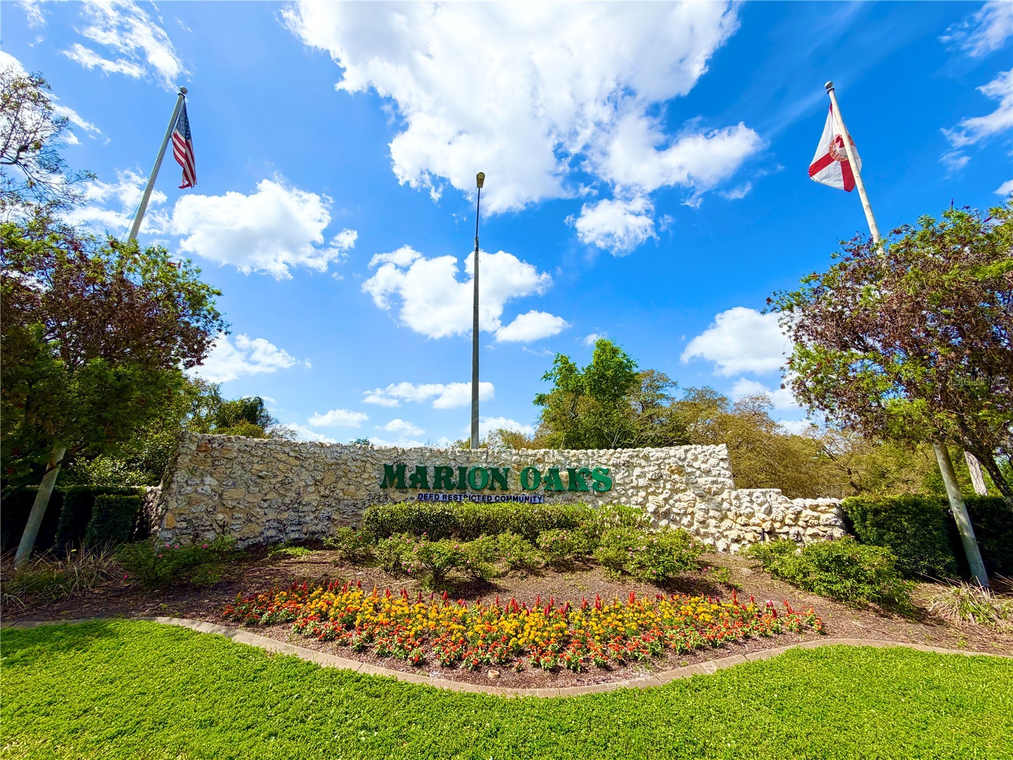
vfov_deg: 85.7
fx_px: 410
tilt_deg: +18.2
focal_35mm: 14
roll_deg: -0.9
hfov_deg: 102.1
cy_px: 380
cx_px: 506
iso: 20
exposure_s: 1/1339
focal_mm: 2.22
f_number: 2.2
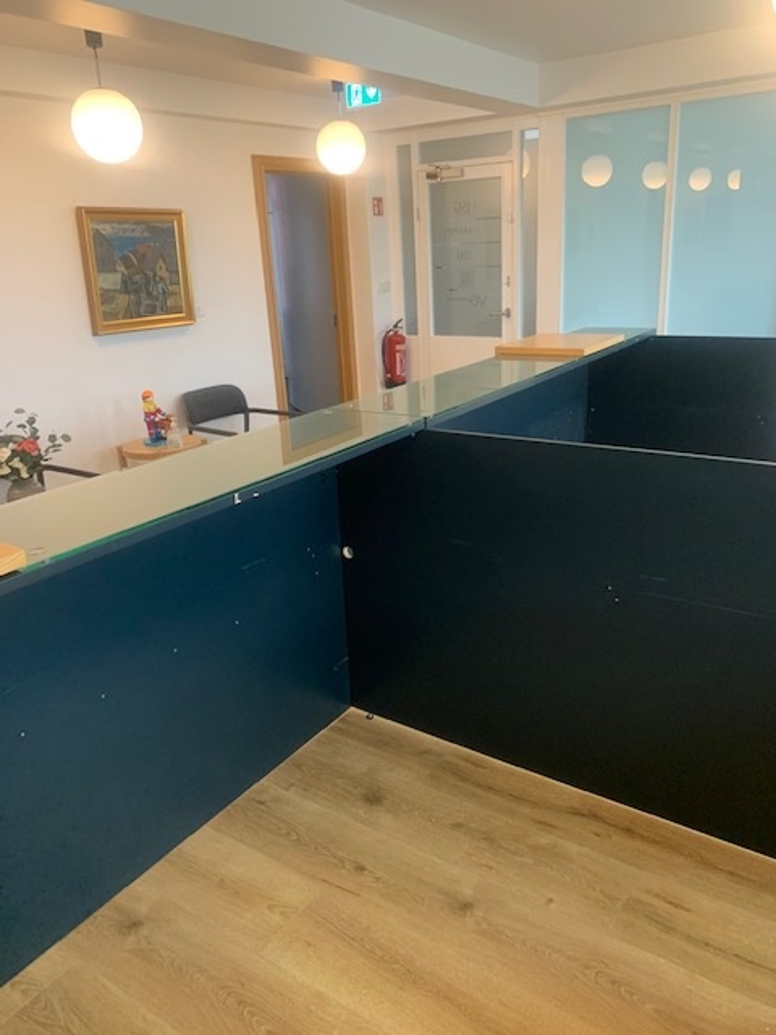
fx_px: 777
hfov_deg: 53.1
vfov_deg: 67.3
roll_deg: +3.1
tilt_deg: -19.1
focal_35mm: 26
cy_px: 518
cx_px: 388
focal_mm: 4.25
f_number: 1.8
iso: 250
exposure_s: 1/50
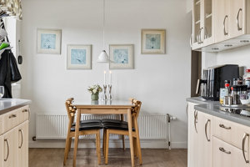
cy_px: 89
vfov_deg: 21.2
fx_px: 444
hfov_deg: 31.4
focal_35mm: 64
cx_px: 104
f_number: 8
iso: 100
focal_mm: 16
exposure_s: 1/10
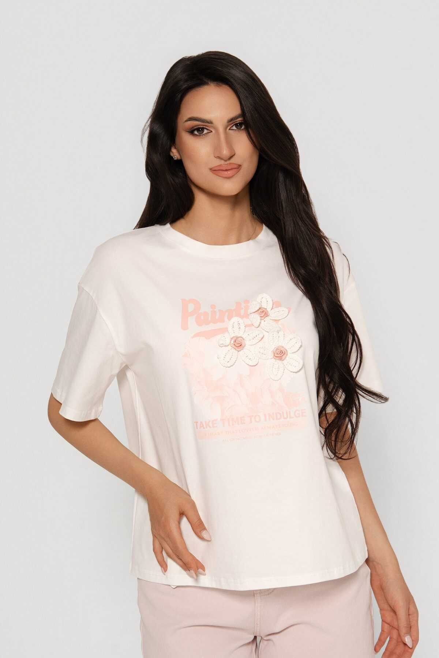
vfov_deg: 23.1
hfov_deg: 15.5
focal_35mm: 88
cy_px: 329
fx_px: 1610
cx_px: 220
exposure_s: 1/160
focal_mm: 88
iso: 100
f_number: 8
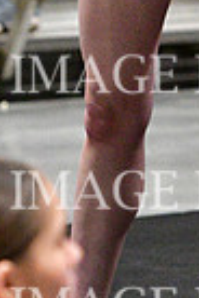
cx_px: 181
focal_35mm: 754
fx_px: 6251
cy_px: -216
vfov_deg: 2.7
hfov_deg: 1.8
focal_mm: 120
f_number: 4
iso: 5000
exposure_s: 1/400
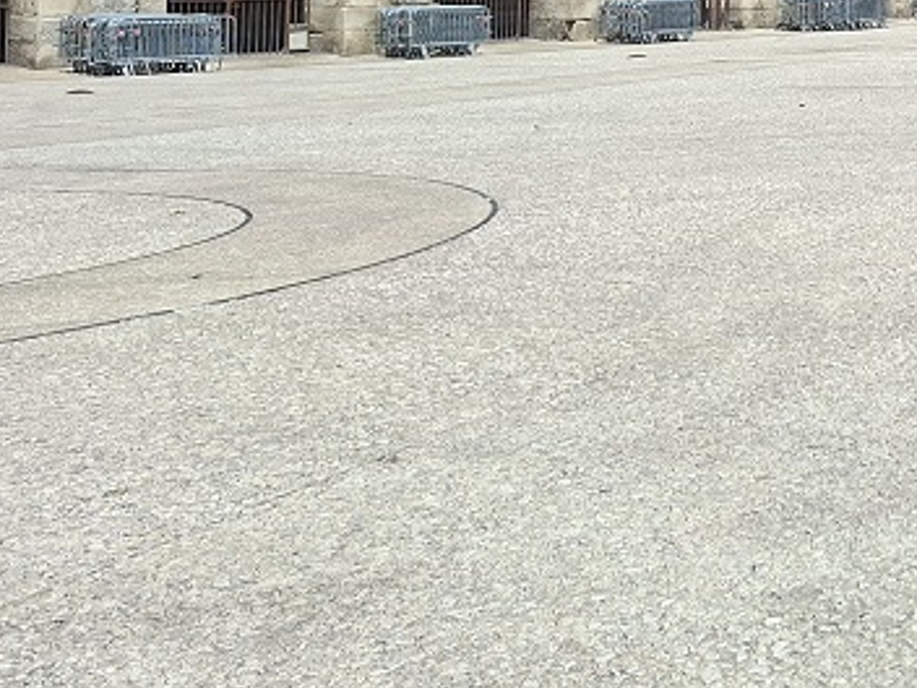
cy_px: -159
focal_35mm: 67
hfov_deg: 24.2
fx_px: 1775
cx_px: 1279
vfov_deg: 20.4
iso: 50
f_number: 1.8
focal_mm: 5.54
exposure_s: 1/1942
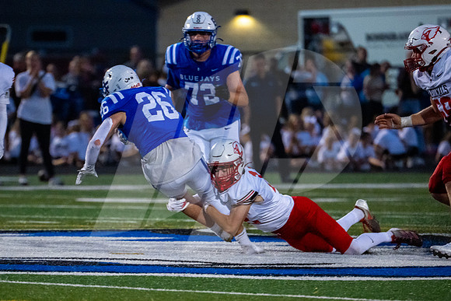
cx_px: 178
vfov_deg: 2.7
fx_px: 6480
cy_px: 173
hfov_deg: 4.0
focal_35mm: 517
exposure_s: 1/1250
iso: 8000
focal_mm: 400
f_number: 5.6
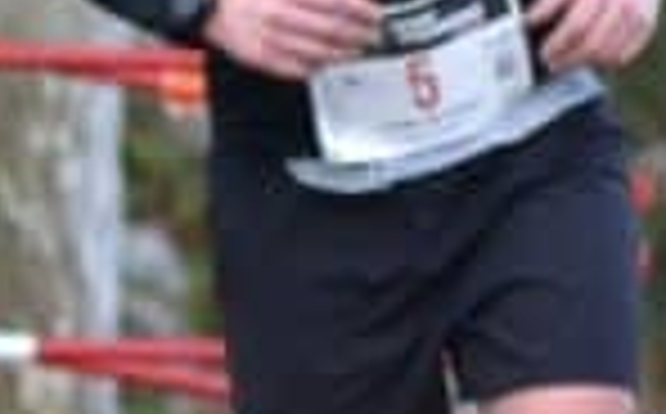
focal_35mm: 1508
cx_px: 405
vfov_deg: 0.9
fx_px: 27330
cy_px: 230
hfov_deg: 1.4
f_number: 5
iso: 1100
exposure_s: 1/500
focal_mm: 190
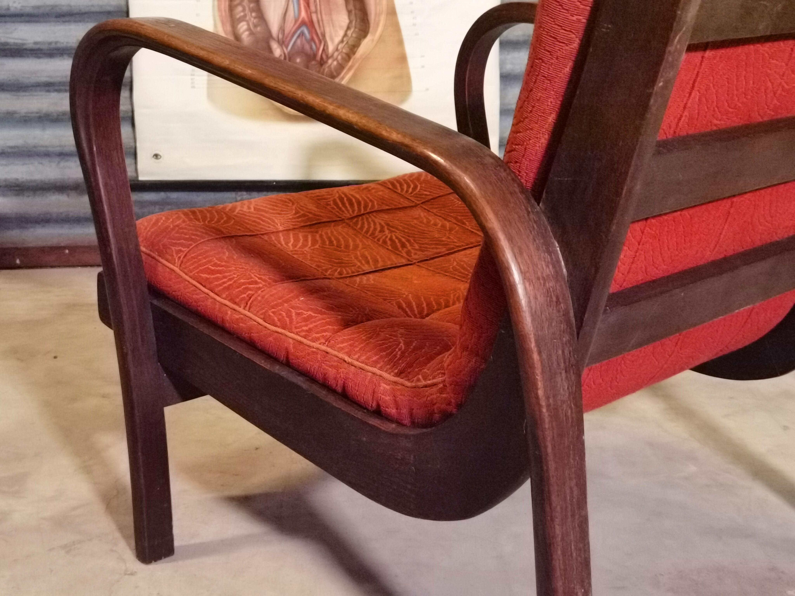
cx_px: 398
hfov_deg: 38.9
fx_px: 1125
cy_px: 298
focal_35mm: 49
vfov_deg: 29.7
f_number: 1.9
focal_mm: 6.71
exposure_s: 1/100
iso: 2000
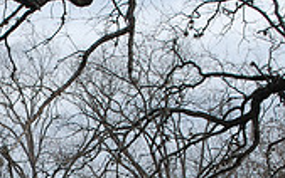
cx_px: 0
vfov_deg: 7.6
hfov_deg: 12.3
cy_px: 297
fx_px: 1306
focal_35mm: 168
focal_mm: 32
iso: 100
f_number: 7.1
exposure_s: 1/200
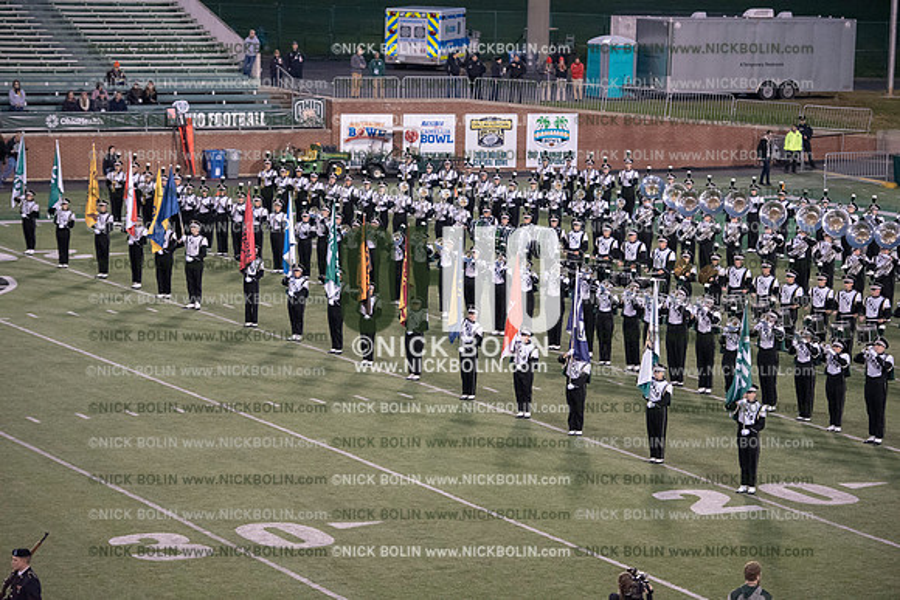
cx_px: 450
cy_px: 300
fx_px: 3126
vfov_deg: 11.0
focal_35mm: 125
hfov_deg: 16.4
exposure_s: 1/1250
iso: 5000
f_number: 3.2
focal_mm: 125
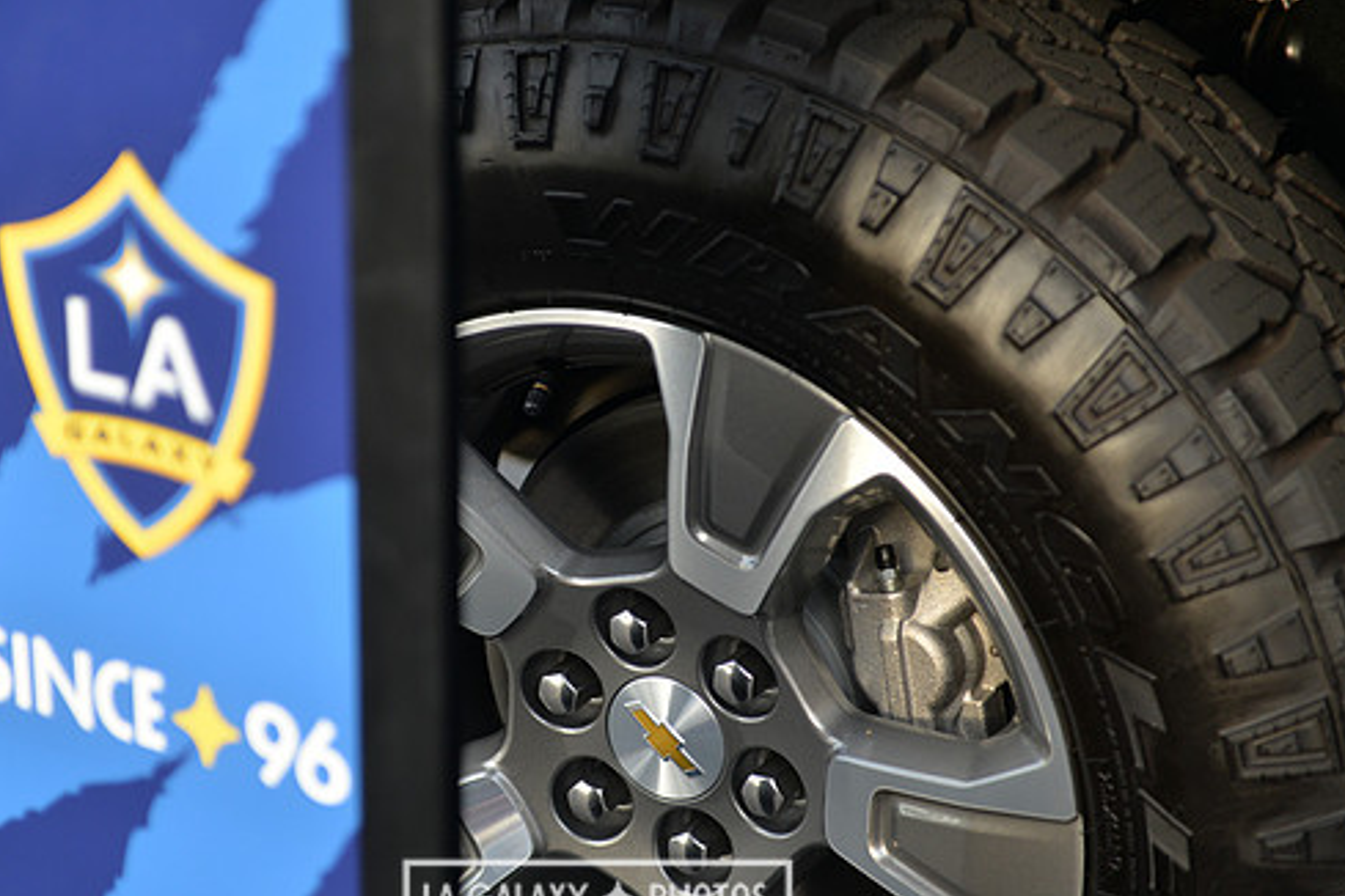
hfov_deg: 24.5
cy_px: 485
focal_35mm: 83
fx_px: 3101
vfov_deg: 16.5
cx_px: 597
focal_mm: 70
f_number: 2.8
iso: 500
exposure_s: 1/640
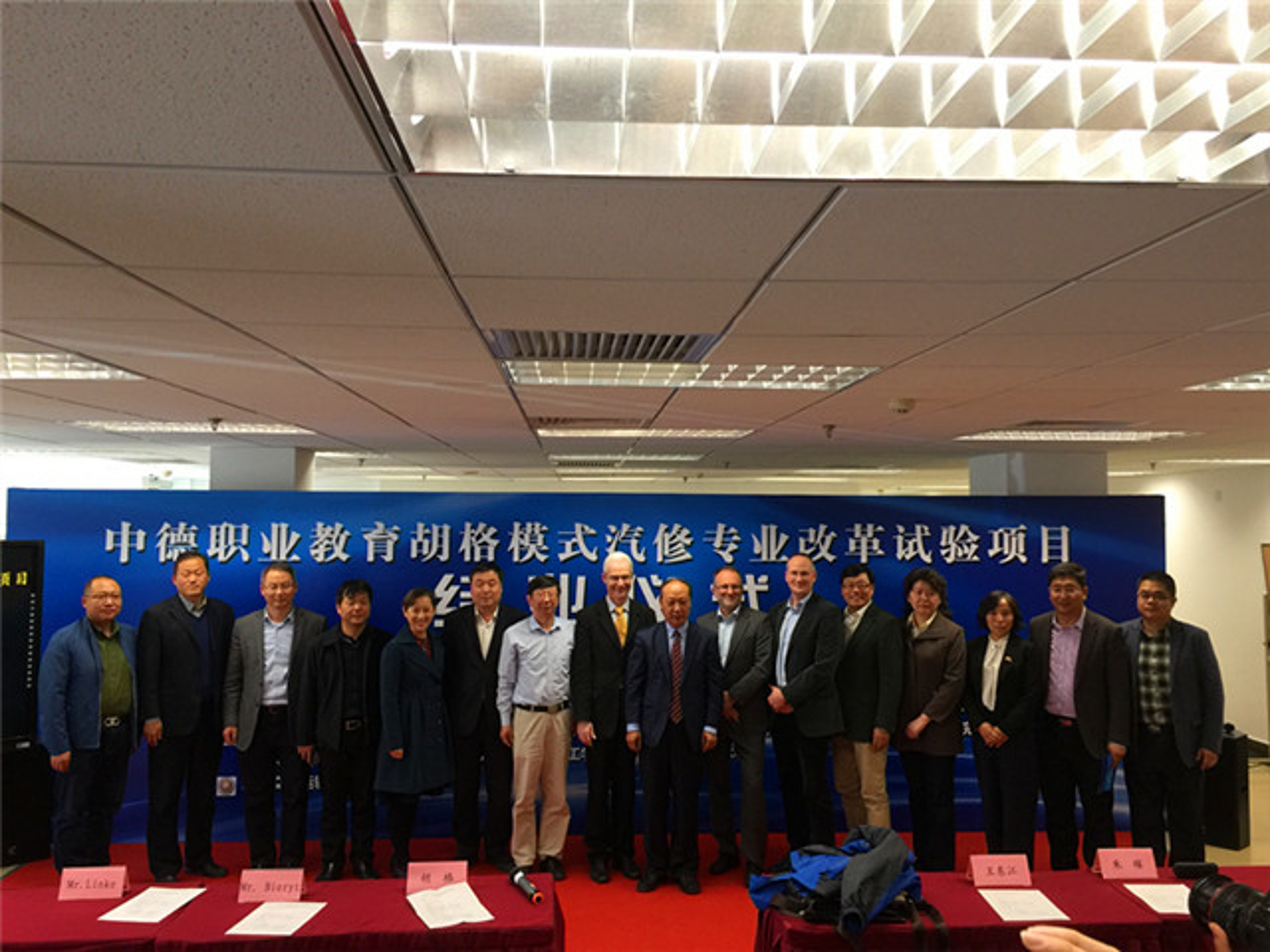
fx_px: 1064
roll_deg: -0.4
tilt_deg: +2.3
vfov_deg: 48.2
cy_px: 476
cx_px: 635
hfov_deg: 61.7
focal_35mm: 29
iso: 64
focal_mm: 4.15
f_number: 2.2
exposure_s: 1/33
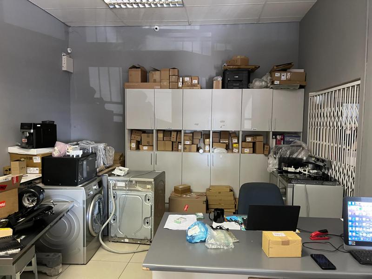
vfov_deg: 53.1
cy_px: 140
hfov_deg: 67.3
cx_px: 186
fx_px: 279
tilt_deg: -4.5
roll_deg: +0.2
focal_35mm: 26
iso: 400
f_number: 1.6
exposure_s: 1/33
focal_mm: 5.1
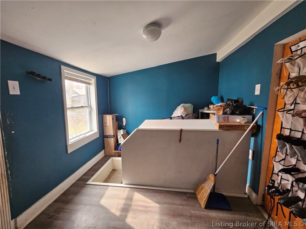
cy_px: 114
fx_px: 115
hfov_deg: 106.2
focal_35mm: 13
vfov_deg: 89.9
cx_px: 153
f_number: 2.2
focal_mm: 2.2
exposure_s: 1/60
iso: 250
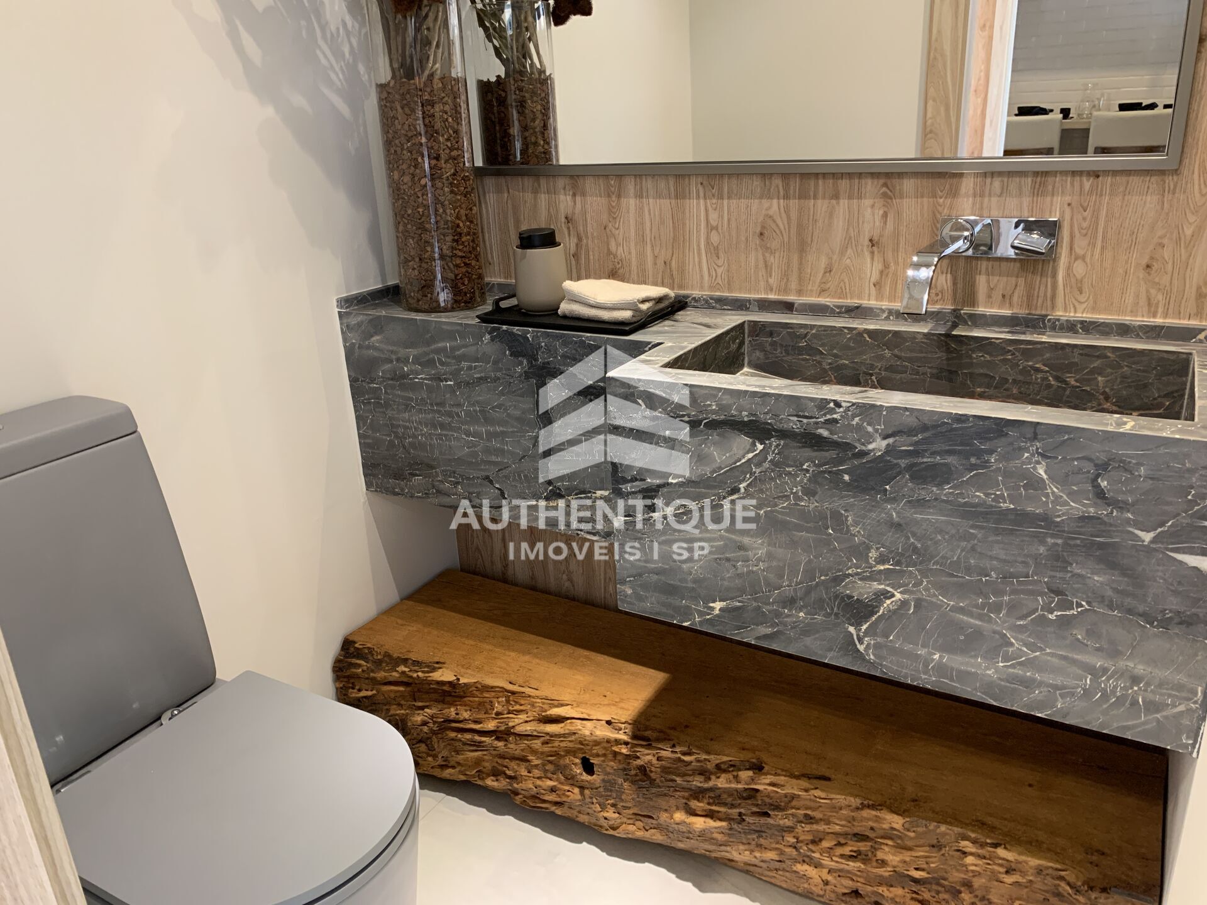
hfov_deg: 67.3
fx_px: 907
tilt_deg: -21.9
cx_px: 604
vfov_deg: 53.1
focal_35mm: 26
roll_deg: +3.4
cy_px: 452
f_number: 1.8
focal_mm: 4.25
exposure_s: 1/60
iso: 200
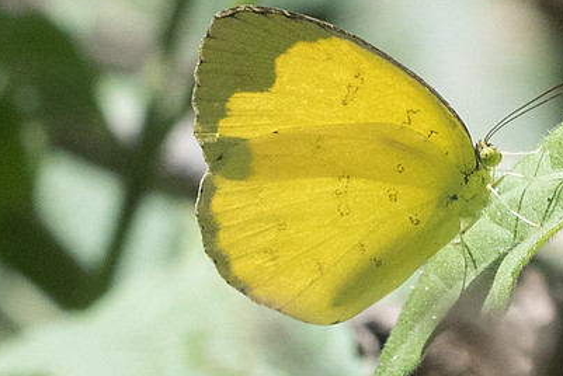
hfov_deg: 1.4
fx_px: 22864
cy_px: 222
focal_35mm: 1461
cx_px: 372
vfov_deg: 0.9
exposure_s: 1/1250
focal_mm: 150
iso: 800
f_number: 9
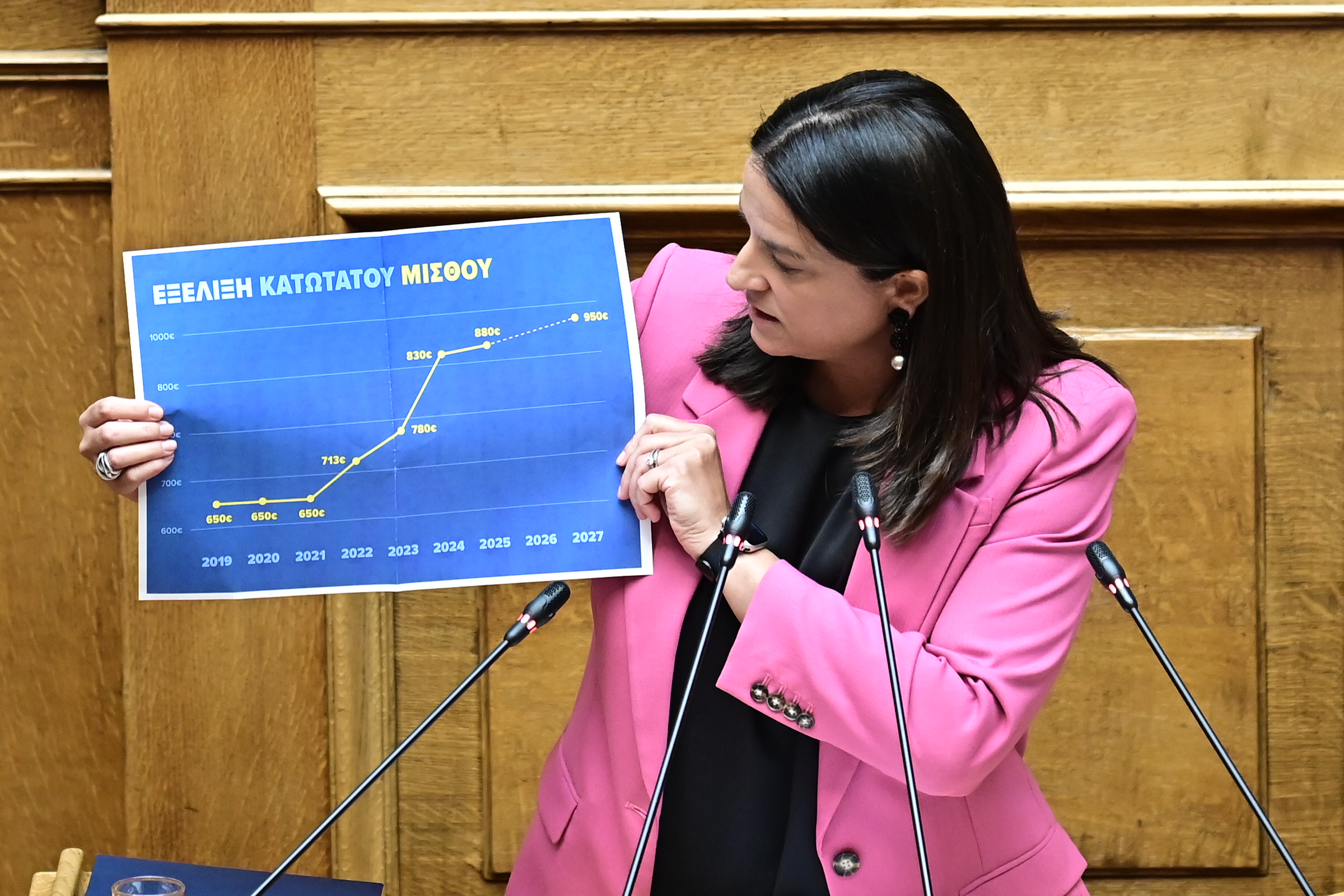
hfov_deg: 6.9
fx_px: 11199
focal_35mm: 300
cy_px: 448
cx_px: 672
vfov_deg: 4.6
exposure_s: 1/320
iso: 1000
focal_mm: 200
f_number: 2.8
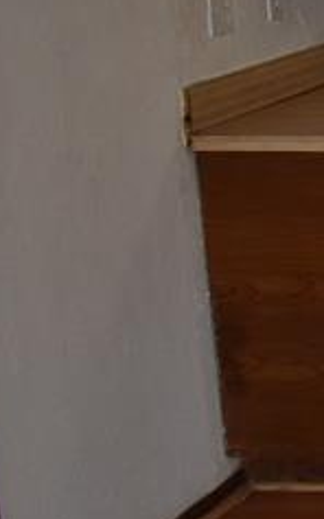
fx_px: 1682
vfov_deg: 17.4
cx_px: 1032
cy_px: 123
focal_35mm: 119
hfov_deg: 8.7
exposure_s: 1/160
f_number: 3.5
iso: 800
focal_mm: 18
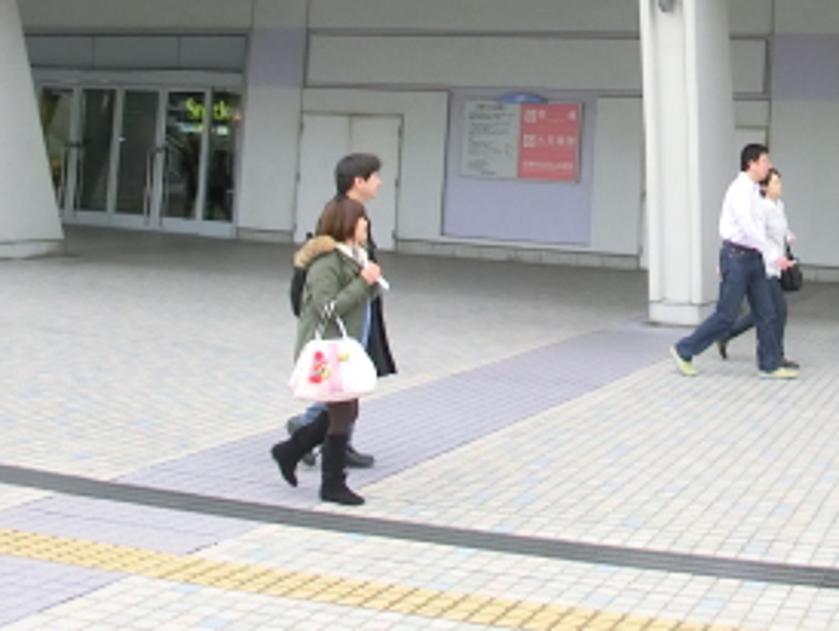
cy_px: -6
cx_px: 713
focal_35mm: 56
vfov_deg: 24.9
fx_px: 1358
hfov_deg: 33.0
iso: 125
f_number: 3
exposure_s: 1/200
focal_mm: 4.24
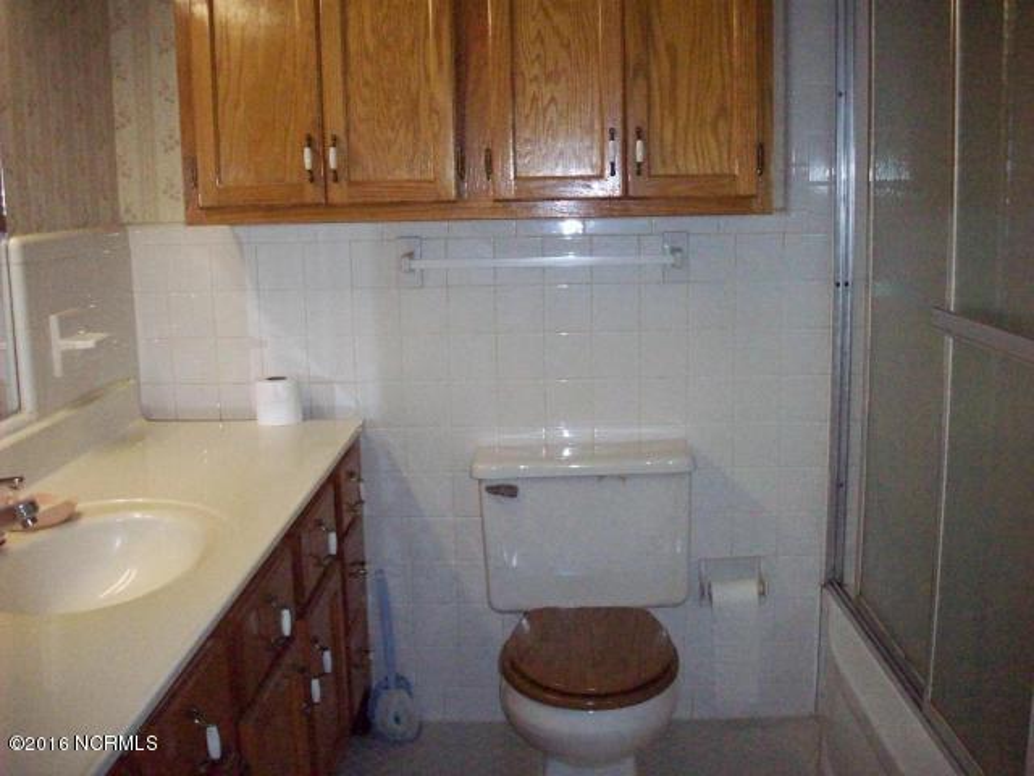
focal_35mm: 37
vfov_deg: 38.7
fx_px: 1105
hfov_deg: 50.1
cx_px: 517
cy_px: 388
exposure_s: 1/128
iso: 800
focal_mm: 6.2
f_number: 2.8
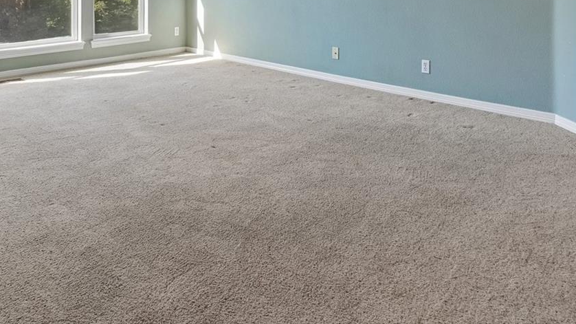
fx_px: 458
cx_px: 241
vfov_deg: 34.0
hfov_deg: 63.9
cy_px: -29
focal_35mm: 30
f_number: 8
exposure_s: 1/60
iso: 400
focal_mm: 10
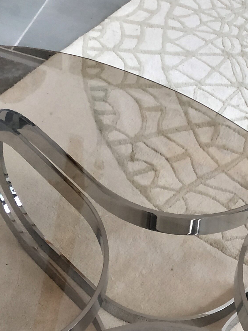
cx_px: 185
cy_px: 398
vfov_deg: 26.8
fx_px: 611
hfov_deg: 22.7
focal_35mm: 64
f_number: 1.9
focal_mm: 3.94
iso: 400
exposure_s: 1/20
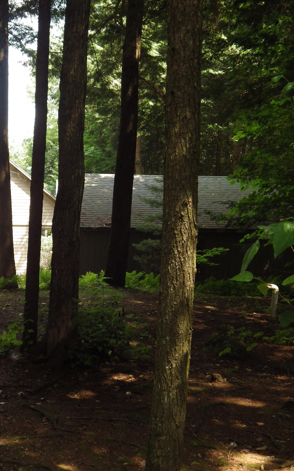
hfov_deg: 22.1
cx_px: 61
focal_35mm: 58
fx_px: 744
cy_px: 236
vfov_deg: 35.1
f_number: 3.6
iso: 100
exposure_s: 1/80
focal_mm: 7.4
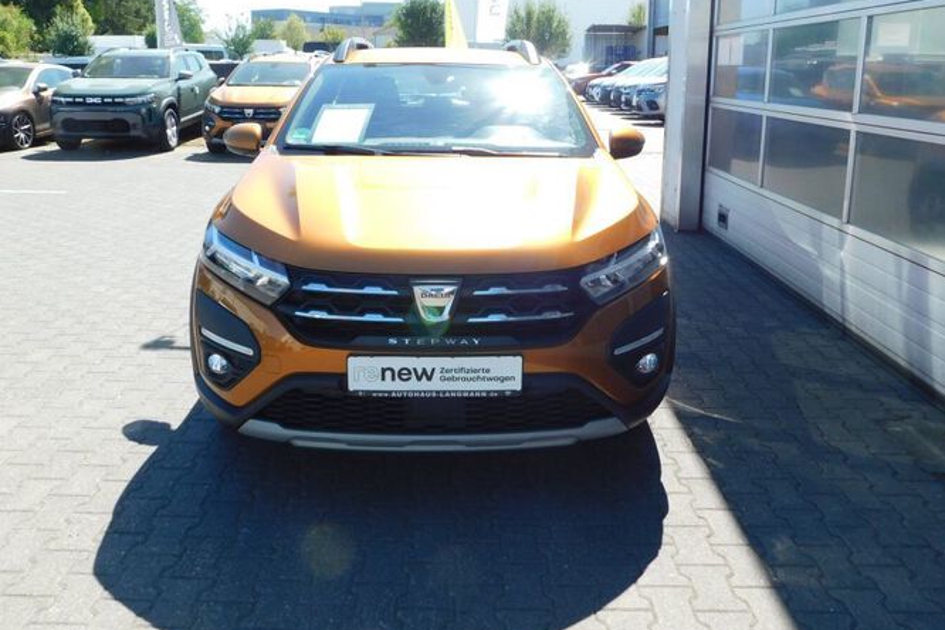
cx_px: 477
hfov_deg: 61.9
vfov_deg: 43.3
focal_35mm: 30
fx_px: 787
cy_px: 236
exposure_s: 1/640
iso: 125
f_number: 3
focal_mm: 4.1
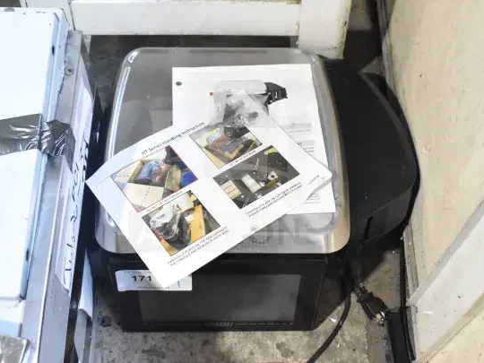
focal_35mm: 51
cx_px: 229
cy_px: 182
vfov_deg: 28.8
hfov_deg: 37.8
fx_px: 707
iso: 6400
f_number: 7.1
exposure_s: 1/200
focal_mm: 31
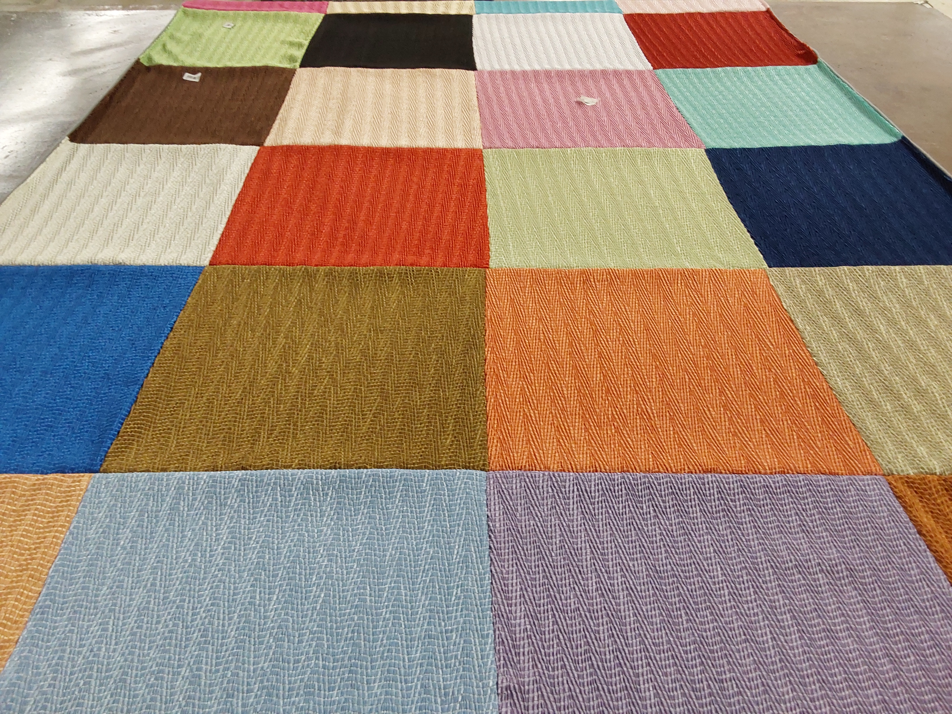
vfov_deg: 49.7
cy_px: 357
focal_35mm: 28
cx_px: 476
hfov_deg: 63.4
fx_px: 770
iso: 125
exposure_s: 1/60
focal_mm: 2.91
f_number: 1.9
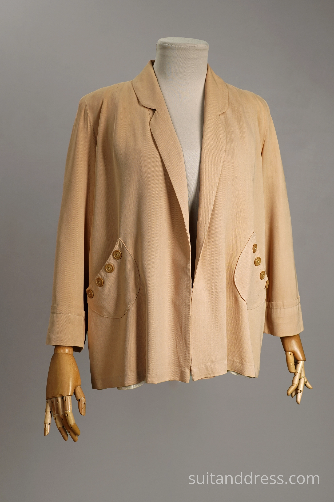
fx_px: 668
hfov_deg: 28.1
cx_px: 167
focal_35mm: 48
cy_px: 251
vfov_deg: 41.1
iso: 320
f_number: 7.1
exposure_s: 1/40
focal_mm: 32
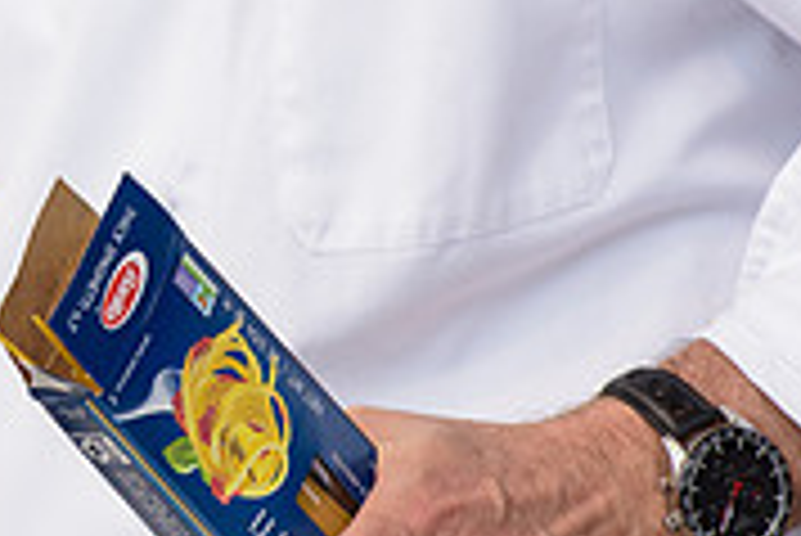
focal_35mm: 650
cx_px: -94
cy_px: 182
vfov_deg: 2.1
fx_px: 14474
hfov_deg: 3.2
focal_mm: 200
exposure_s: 1/1250
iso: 250
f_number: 3.2
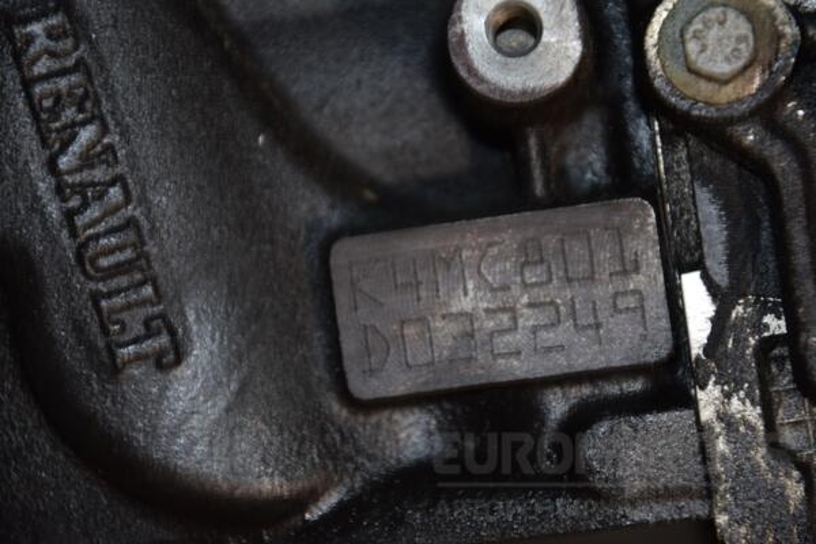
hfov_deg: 13.0
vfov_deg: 8.7
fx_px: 3570
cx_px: 408
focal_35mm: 158
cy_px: 272
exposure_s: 1/60
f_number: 5.6
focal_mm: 105
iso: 800
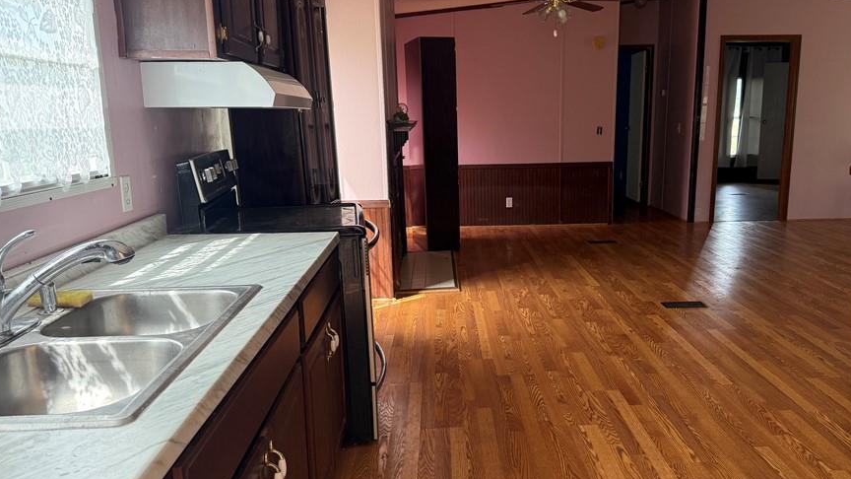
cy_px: 263
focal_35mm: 31
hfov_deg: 62.4
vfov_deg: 37.7
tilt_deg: -11.5
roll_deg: +0.1
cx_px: 482
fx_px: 700
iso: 200
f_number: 1.78
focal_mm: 6.76
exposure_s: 1/176
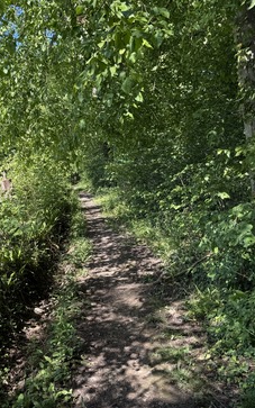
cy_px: 204
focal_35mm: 35
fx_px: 389
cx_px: 20
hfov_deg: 34.1
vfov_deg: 55.3
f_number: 1.78
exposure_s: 1/722
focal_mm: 6.76
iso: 80
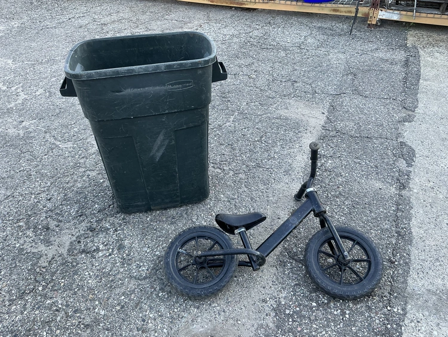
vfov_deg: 49.8
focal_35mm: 28
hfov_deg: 63.4
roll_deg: -0.8
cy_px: 168
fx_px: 362
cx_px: 224
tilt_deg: -36.6
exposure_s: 1/122
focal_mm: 3
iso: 32
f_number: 1.8
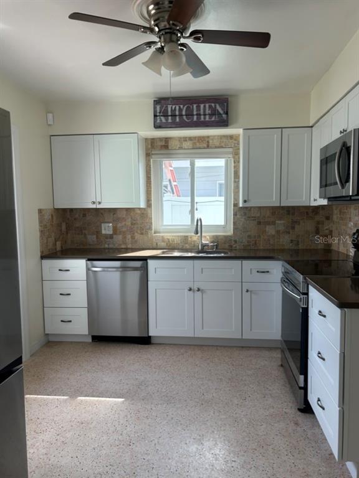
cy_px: 239
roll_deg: +0.8
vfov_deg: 67.3
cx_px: 180
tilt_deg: -5.3
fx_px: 360
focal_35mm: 26
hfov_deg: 53.1
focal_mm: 5.7
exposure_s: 1/166
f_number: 1.5
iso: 64
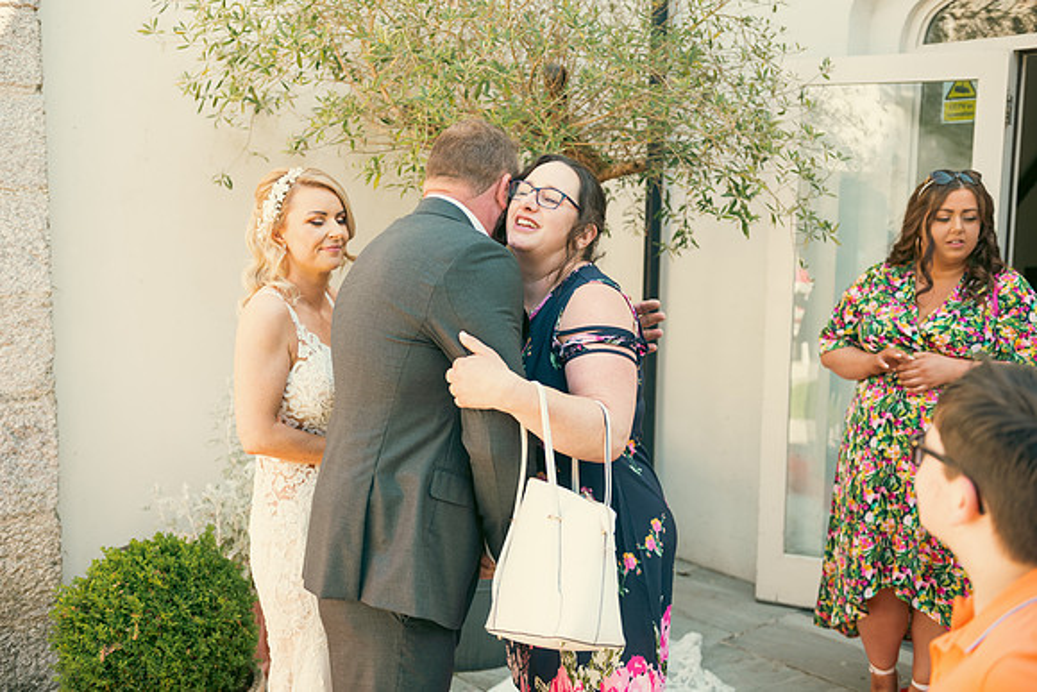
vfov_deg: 33.4
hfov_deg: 48.4
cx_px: 518
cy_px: 346
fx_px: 1152
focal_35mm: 40
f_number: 3.5
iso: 160
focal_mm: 40
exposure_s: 1/250
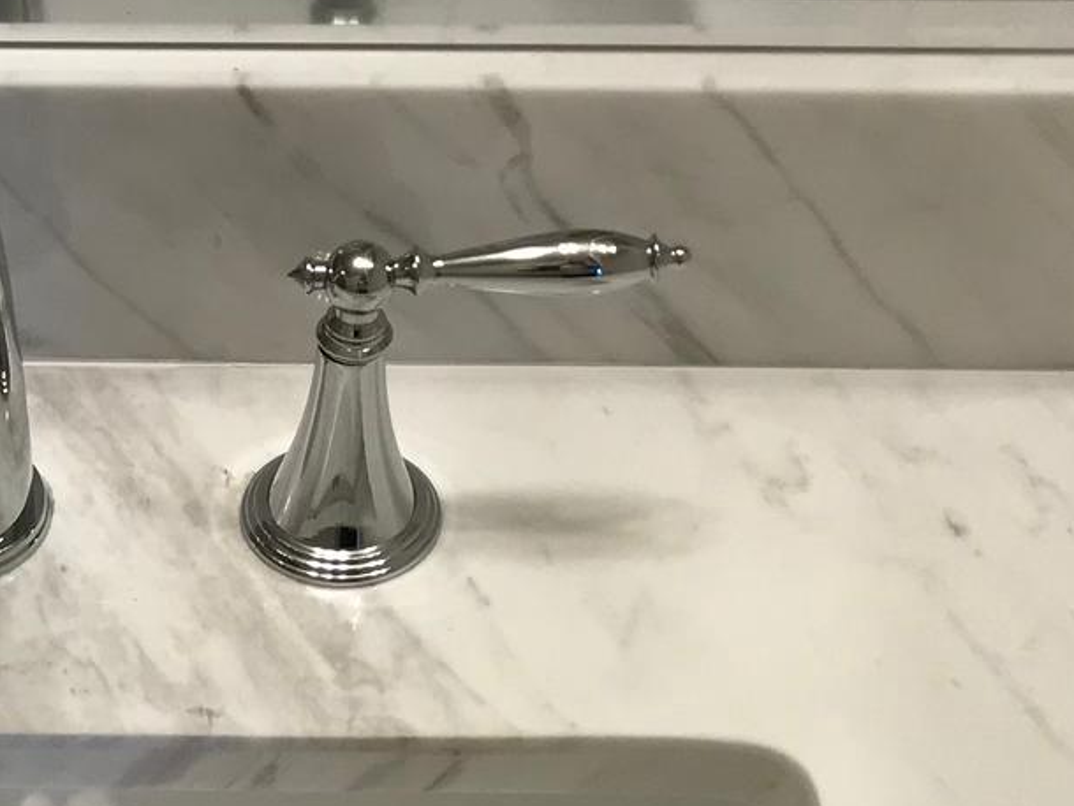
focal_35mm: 94
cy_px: 1154
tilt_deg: -55.5
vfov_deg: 14.8
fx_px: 2918
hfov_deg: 20.4
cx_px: 109
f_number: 1.8
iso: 40
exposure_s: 1/120
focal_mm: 3.99
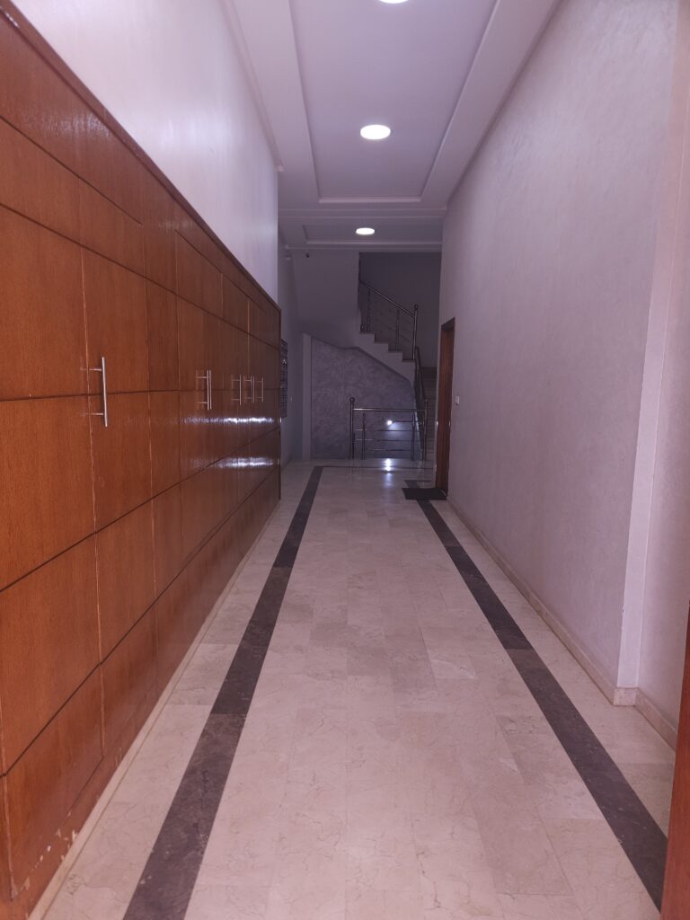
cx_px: 345
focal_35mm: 23
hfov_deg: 58.9
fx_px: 611
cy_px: 460
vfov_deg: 73.9
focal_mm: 5.4
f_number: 1.8
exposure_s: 1/100
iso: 64
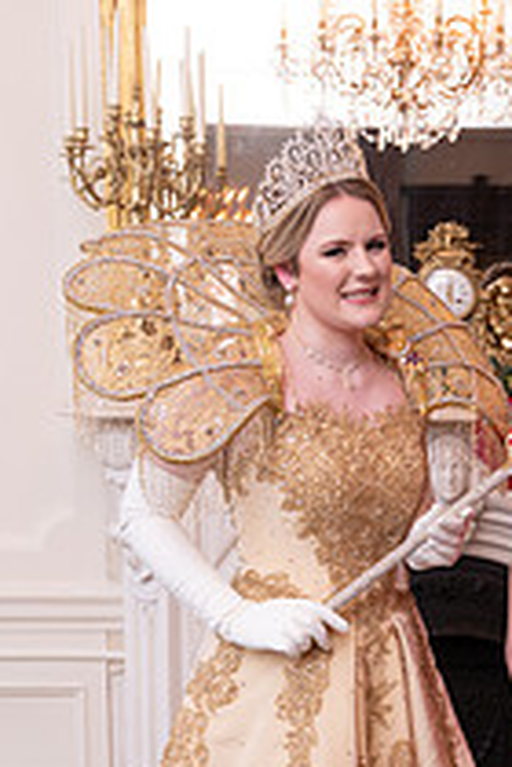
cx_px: 472
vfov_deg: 26.5
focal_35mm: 75
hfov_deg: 17.9
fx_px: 1600
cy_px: 614
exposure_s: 1/60
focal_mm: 35
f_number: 4.5
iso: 800
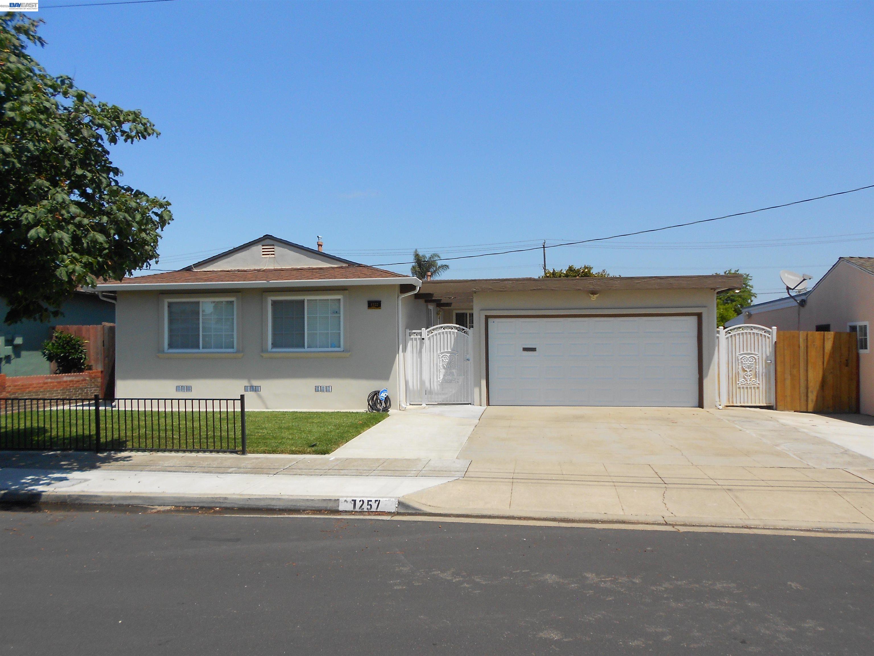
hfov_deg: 67.3
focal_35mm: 26
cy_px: 328
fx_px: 656
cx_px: 437
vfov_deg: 53.1
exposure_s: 1/1250
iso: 80
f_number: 3.2
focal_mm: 4.6
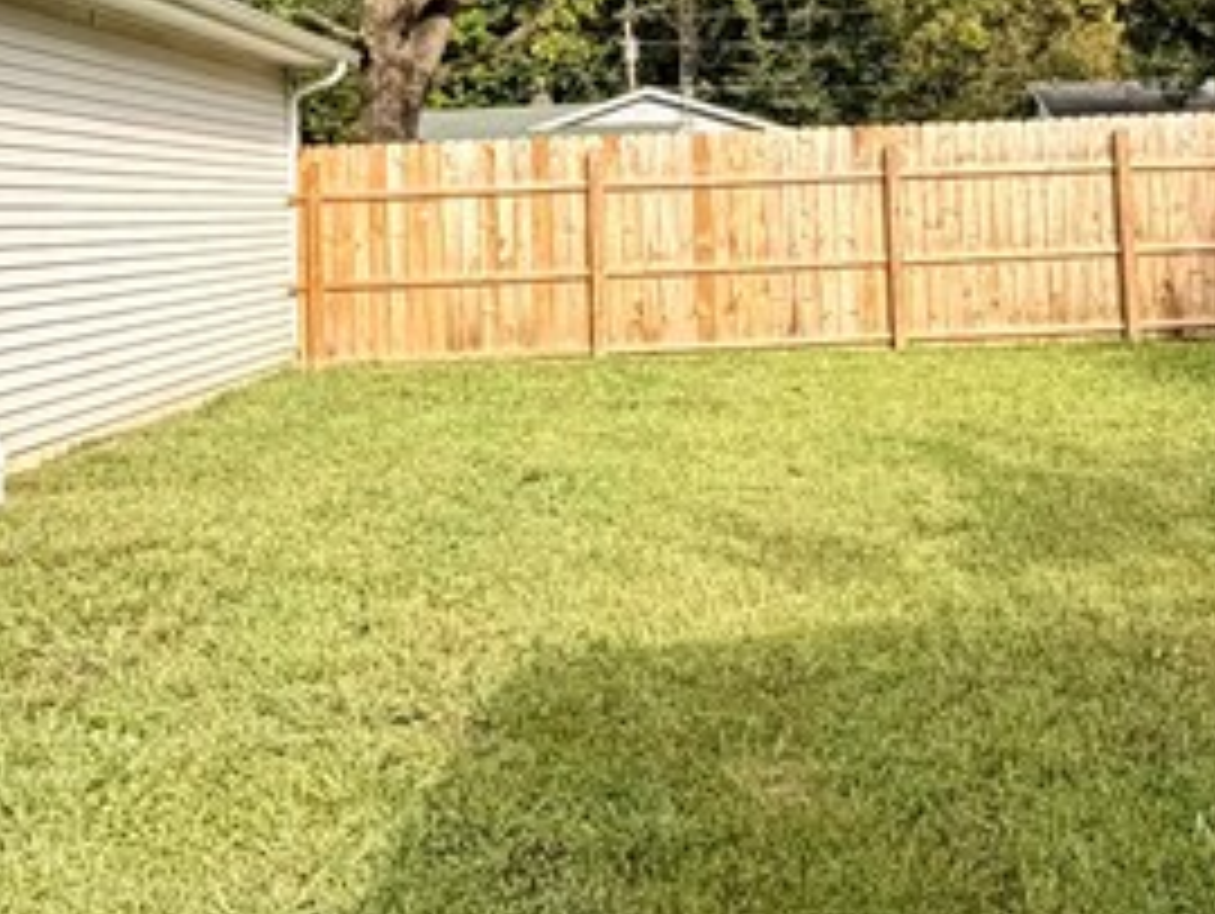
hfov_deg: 35.6
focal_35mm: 53
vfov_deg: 26.5
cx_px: 855
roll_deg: +3.3
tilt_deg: +3.5
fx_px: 1862
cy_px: 63
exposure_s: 1/607
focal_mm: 2.22
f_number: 2.2
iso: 40
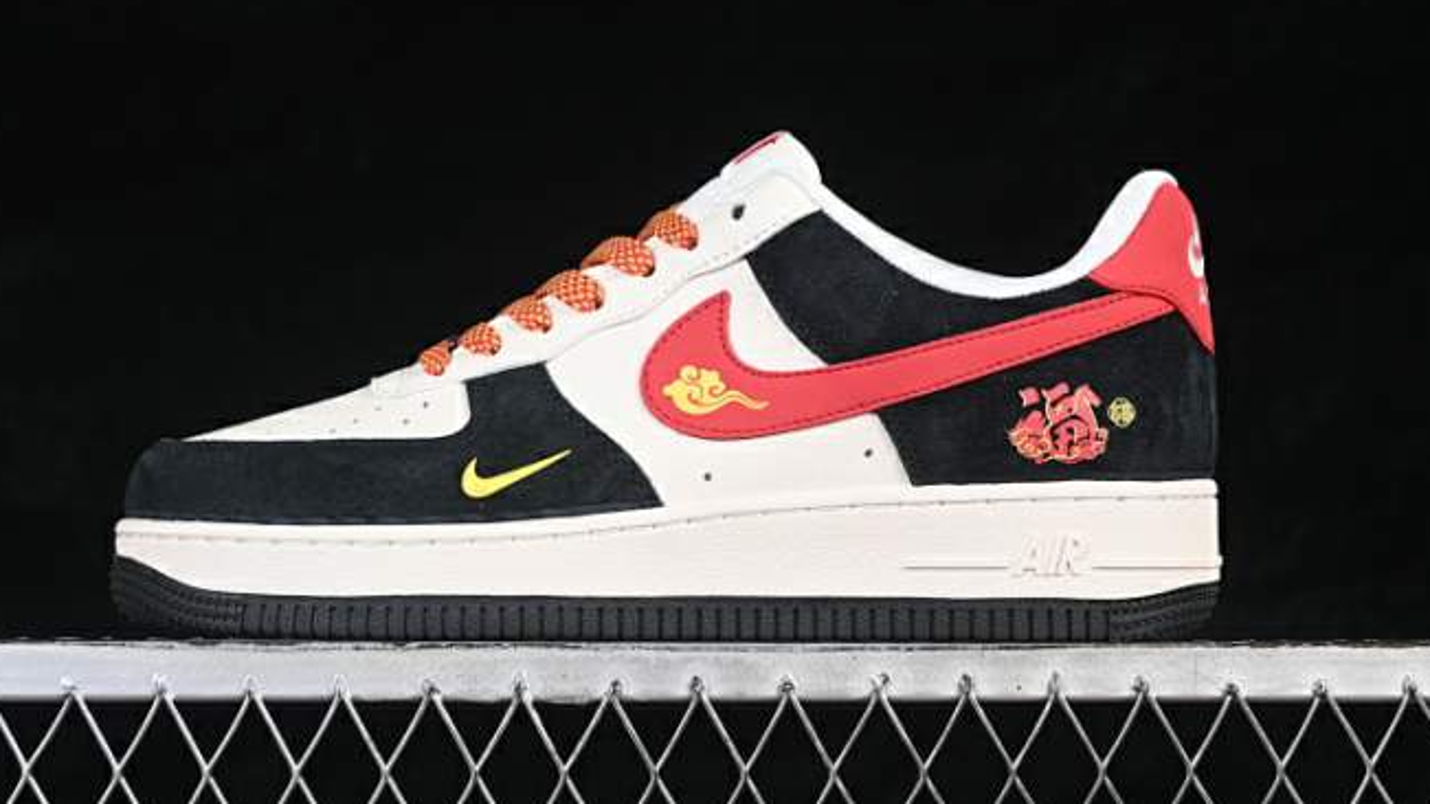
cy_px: 312
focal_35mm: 88
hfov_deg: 24.2
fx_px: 3336
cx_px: 681
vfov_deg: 13.7
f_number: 6.3
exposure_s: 1/60
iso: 160
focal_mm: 50
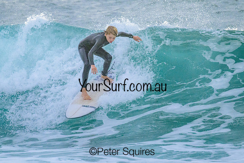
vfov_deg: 1.3
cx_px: 121
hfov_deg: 1.9
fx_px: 7461
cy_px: 73
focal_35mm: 1101
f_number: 11
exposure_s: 1/2000
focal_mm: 800
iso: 3200
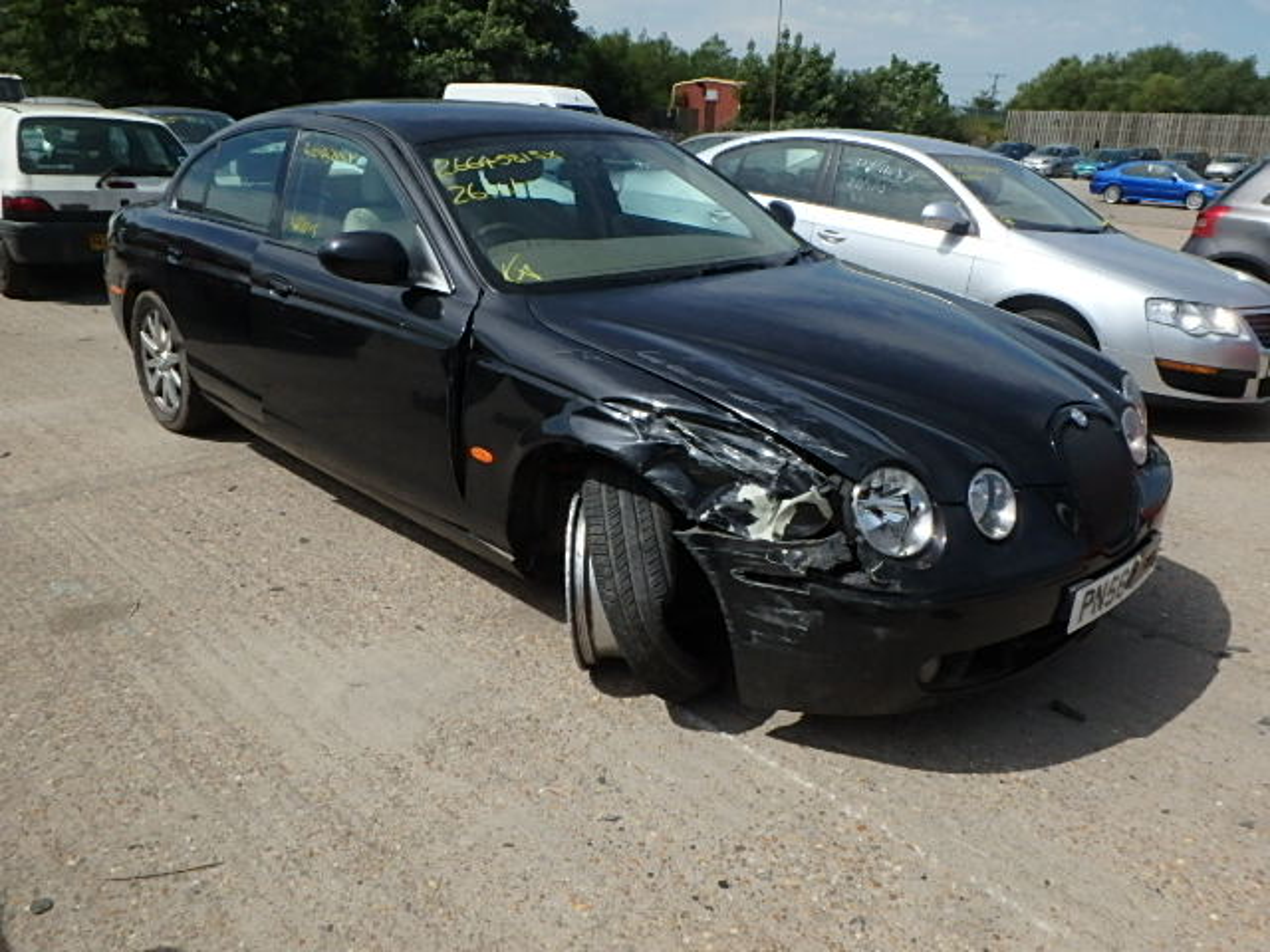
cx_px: 635
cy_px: 476
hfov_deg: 63.4
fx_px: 1027
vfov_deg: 49.7
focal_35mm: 28
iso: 400
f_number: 7.3
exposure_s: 1/1600
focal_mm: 5
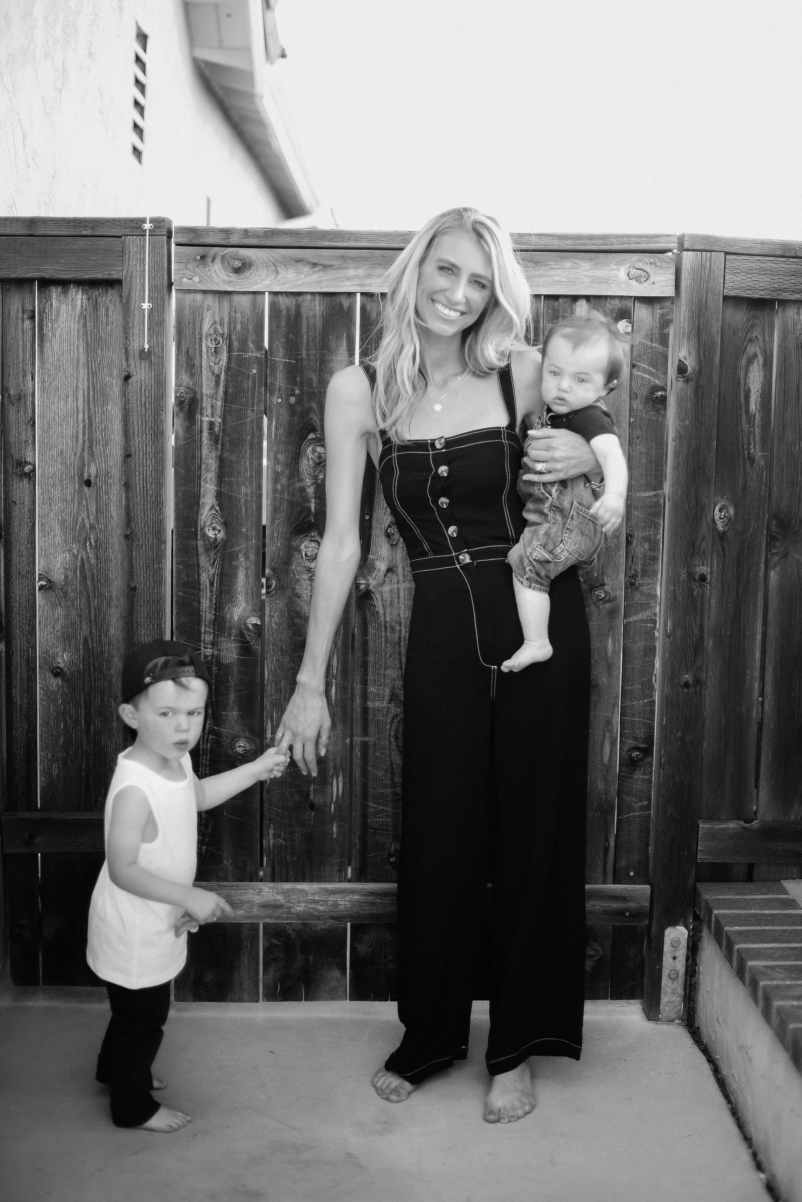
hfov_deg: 27.0
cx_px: 401
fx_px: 1669
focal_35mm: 50
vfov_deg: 39.6
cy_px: 601
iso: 1100
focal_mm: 50
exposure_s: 1/3200
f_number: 1.4
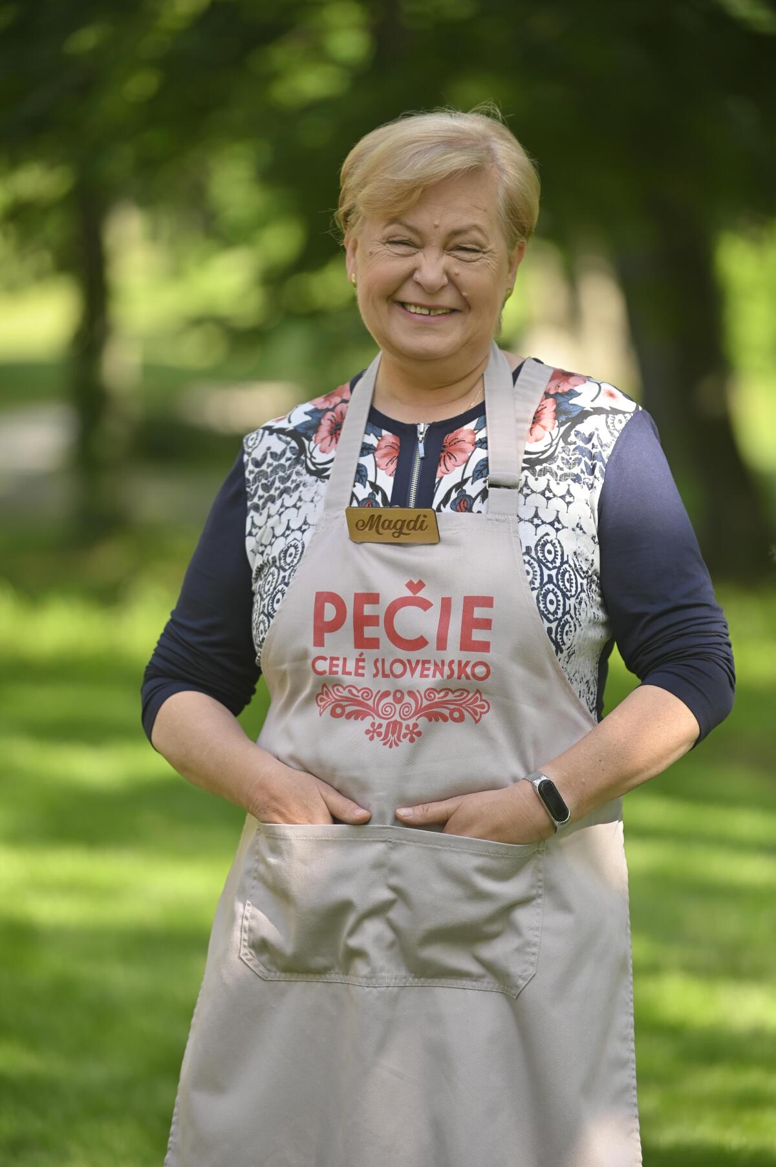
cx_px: 388
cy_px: 584
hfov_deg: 8.6
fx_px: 5181
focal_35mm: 160
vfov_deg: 12.8
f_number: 4
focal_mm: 160
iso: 200
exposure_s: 1/640
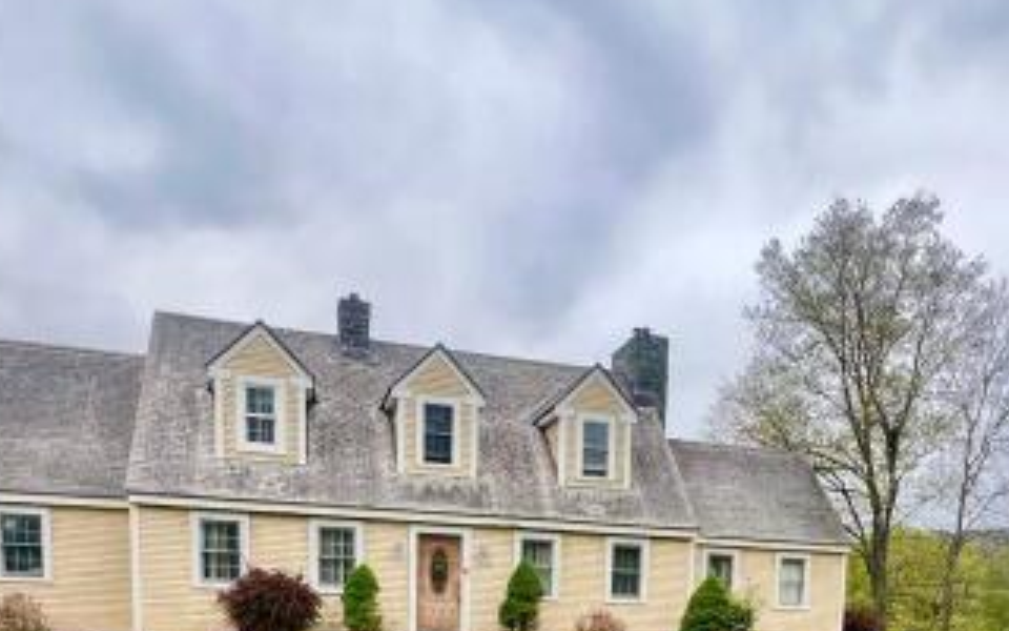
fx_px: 852
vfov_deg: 34.1
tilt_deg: -7.6
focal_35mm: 31
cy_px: 722
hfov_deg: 60.4
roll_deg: -2.4
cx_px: 634
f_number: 1.8
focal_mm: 1.57
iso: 64
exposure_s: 1/99
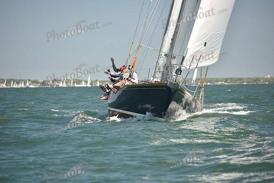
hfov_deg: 10.3
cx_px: 137
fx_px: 1523
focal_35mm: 200
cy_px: 92
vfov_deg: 6.9
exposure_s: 1/800
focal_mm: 200
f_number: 4.5
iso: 250
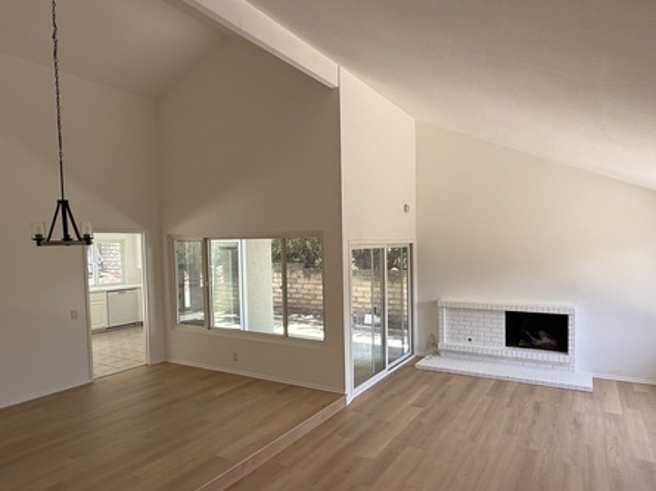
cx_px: 409
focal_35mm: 21
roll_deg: +0.9
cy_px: 260
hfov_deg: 77.7
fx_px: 398
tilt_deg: -1.4
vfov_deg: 63.3
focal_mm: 2.22
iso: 64
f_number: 2.2
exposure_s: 1/149
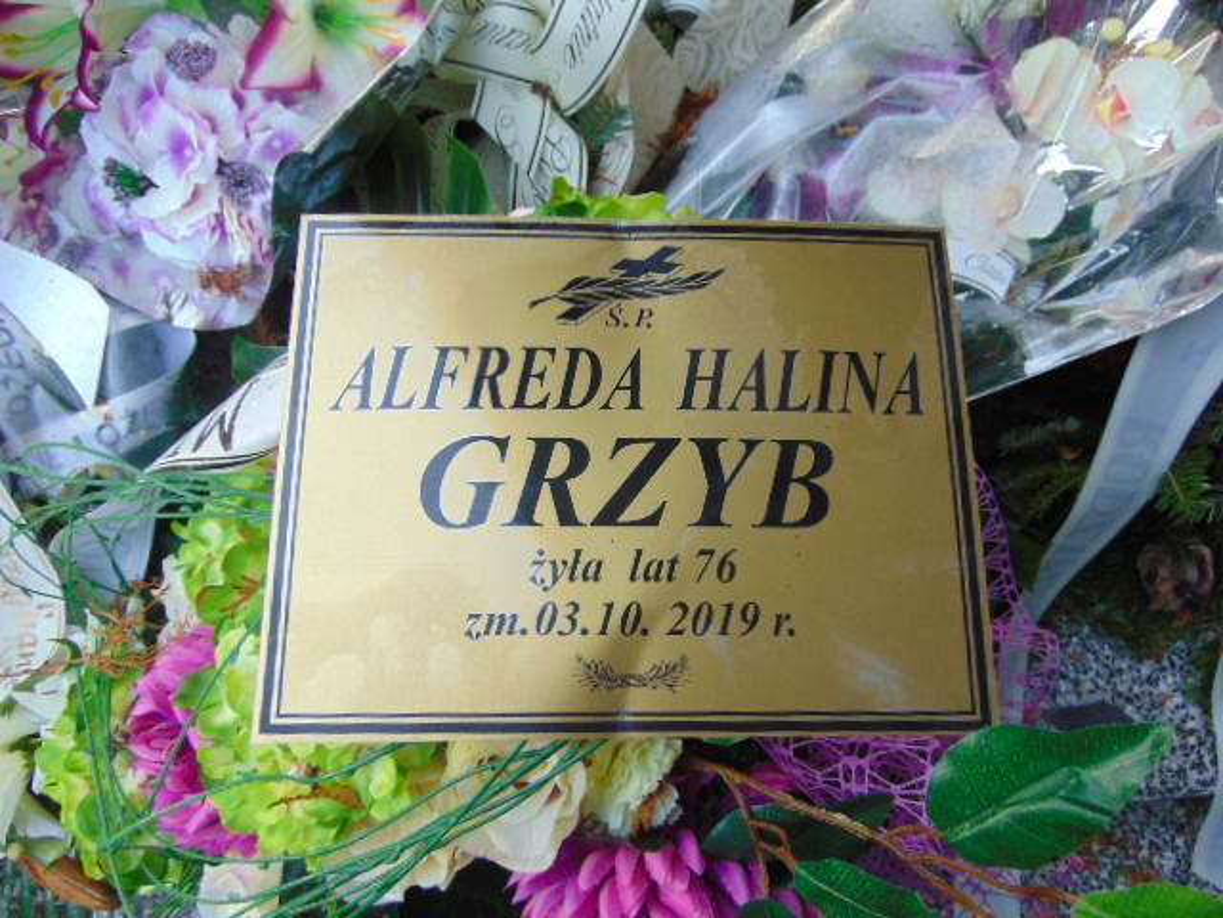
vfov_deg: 54.9
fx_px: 883
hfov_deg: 69.4
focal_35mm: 25
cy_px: 459
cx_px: 612
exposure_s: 1/50
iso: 80
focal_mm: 4.5
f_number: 3
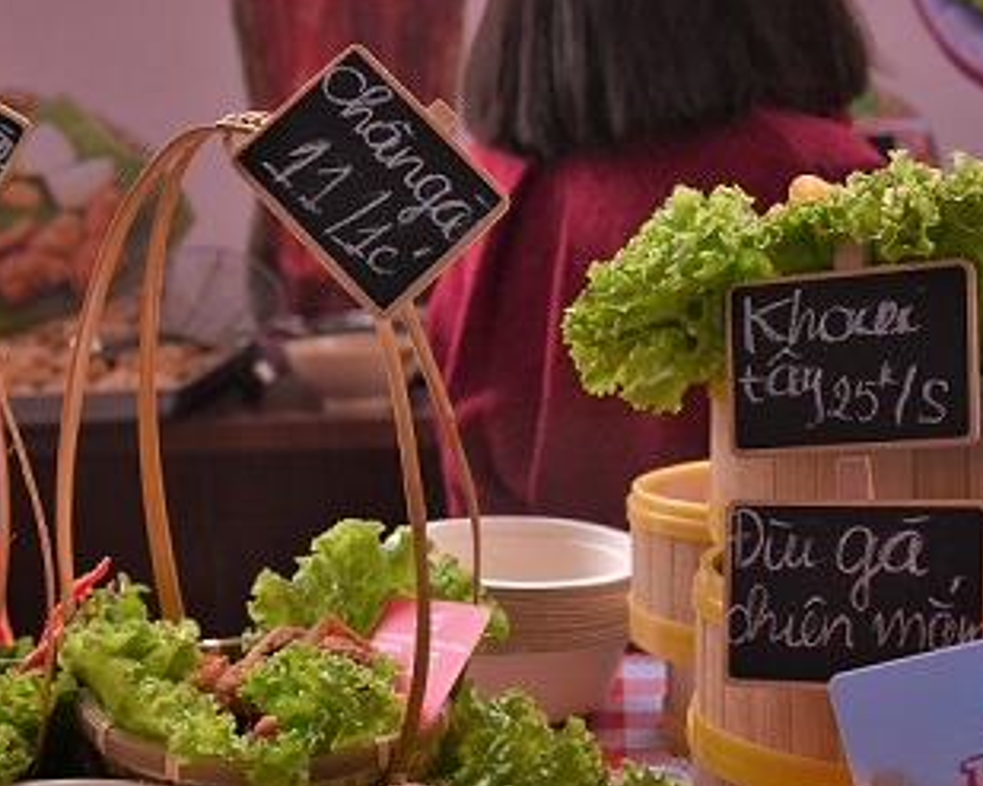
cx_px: 407
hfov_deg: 26.7
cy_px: 525
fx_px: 2065
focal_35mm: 71
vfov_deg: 21.5
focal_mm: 26
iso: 125
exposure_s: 1/100
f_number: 4.5
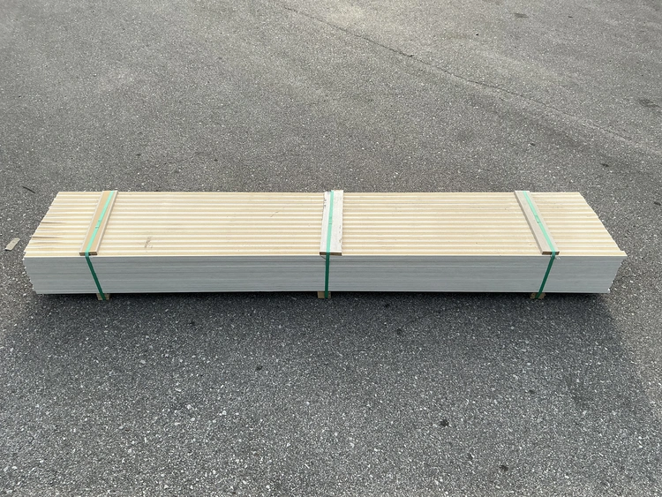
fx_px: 536
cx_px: 331
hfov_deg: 63.4
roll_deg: -2.3
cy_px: 248
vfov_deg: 49.8
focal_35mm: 28
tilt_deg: -40.8
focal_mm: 3
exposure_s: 1/739
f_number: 1.8
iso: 25
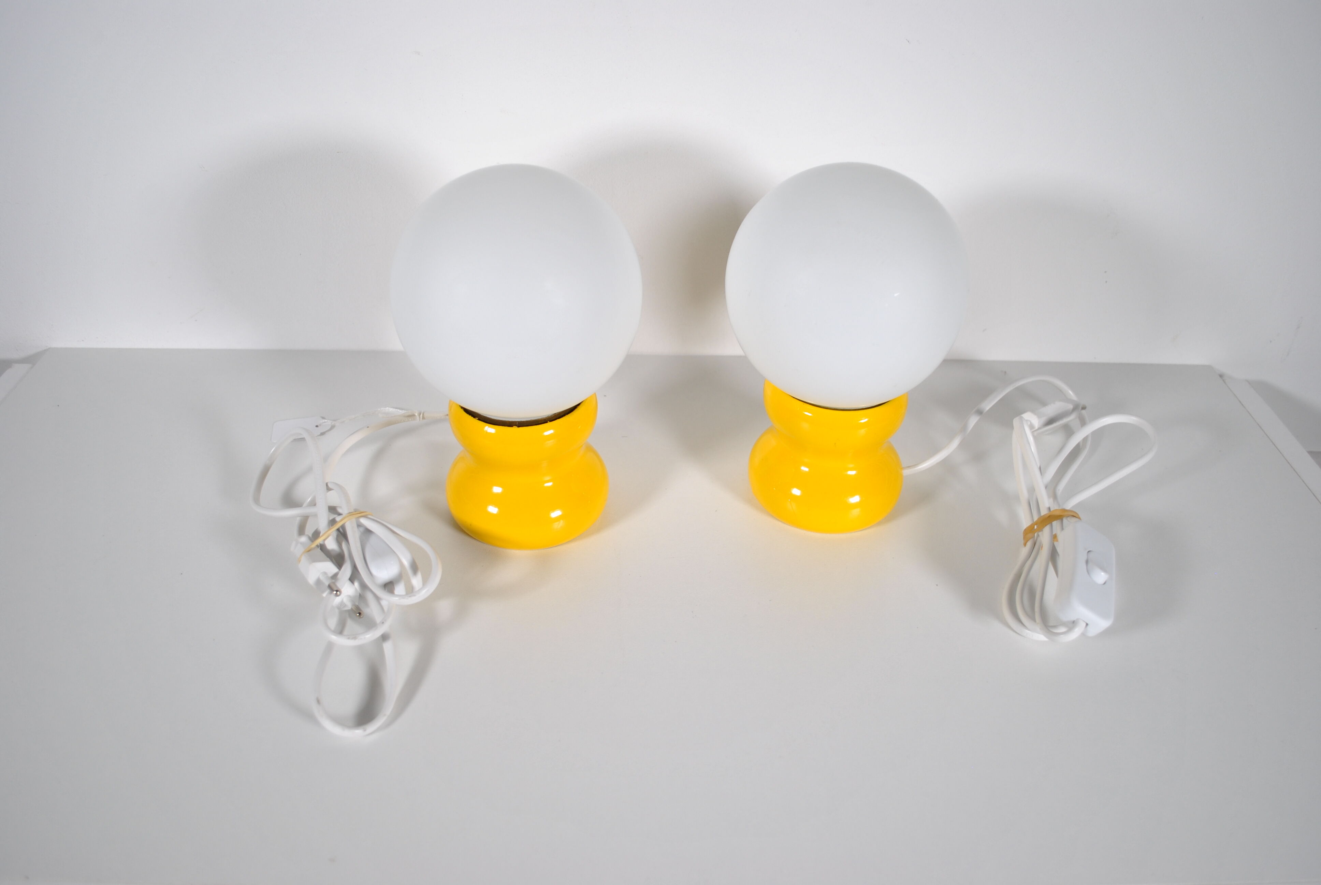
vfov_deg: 43.7
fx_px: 1102
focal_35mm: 30
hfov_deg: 61.9
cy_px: 442
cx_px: 660
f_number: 4
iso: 200
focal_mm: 20
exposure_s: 1/125
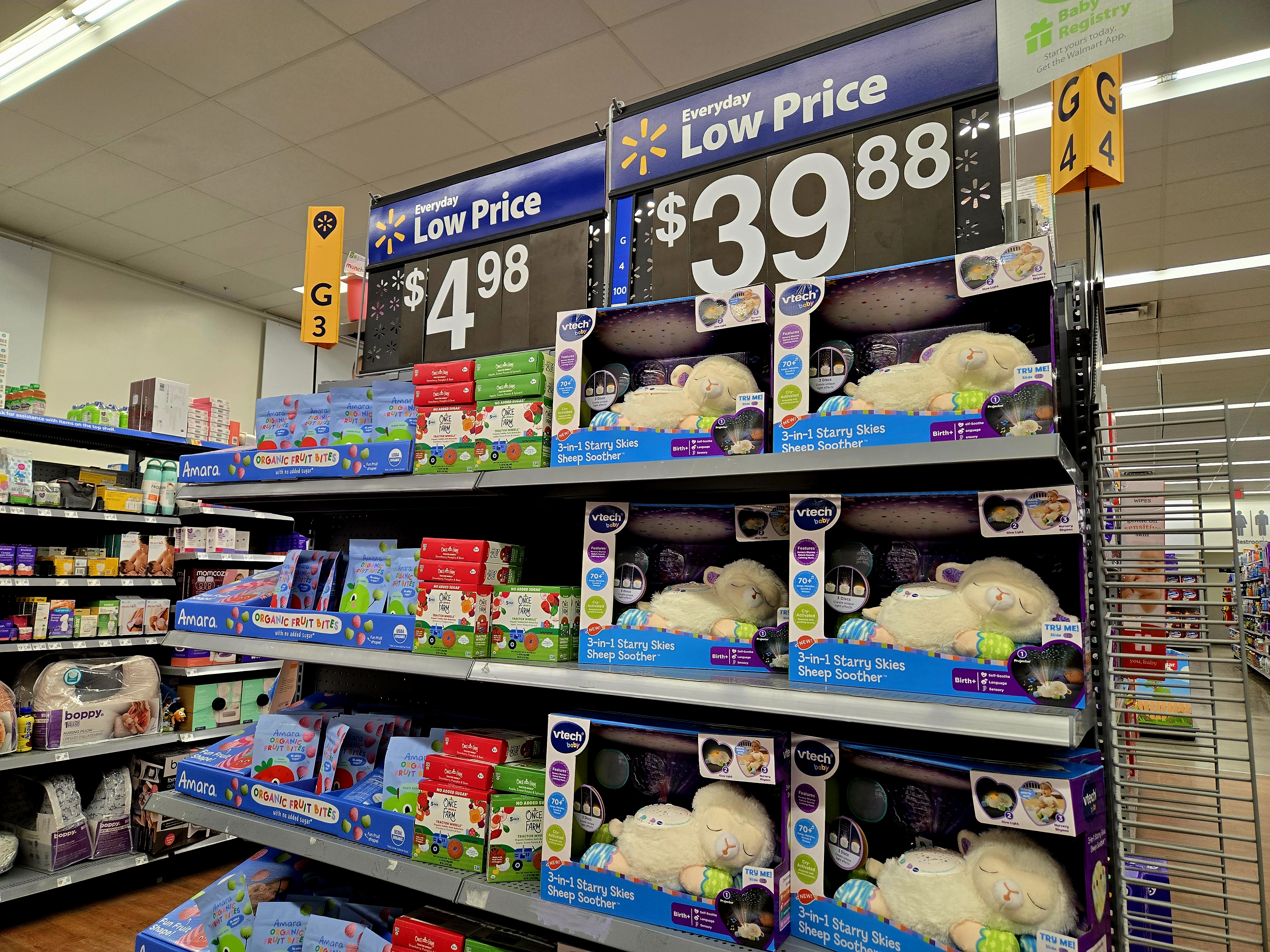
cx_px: 635
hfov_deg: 73.9
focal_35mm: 23
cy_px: 476
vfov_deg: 58.9
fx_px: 844
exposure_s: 1/120
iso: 125
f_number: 1.8
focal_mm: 5.4
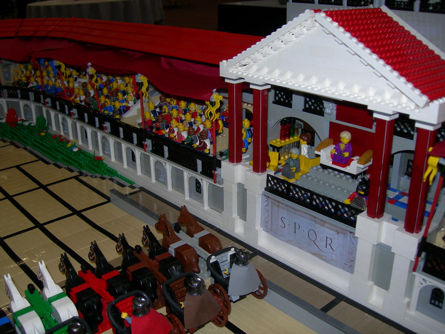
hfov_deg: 49.0
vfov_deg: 37.7
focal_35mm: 38
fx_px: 489
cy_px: 167
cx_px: 222
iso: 50
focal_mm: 7.8
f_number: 2.8
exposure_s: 1/60.1
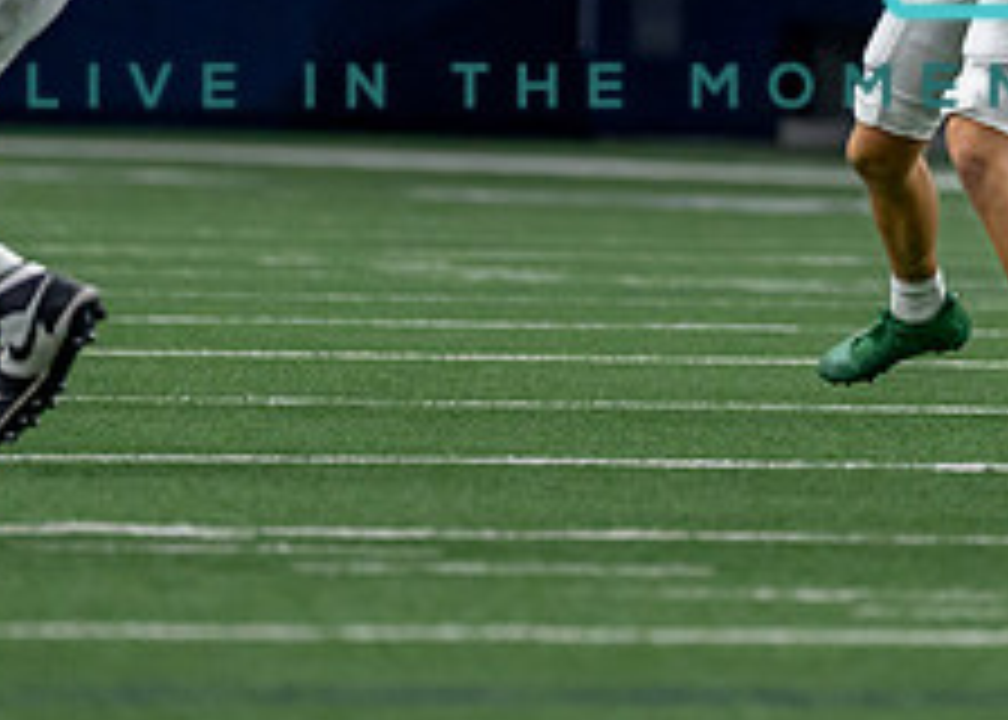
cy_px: -251
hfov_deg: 2.8
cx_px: 1023
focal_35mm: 726
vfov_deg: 2.0
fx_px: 20784
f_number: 2.8
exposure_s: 1/1000
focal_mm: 200
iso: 1600
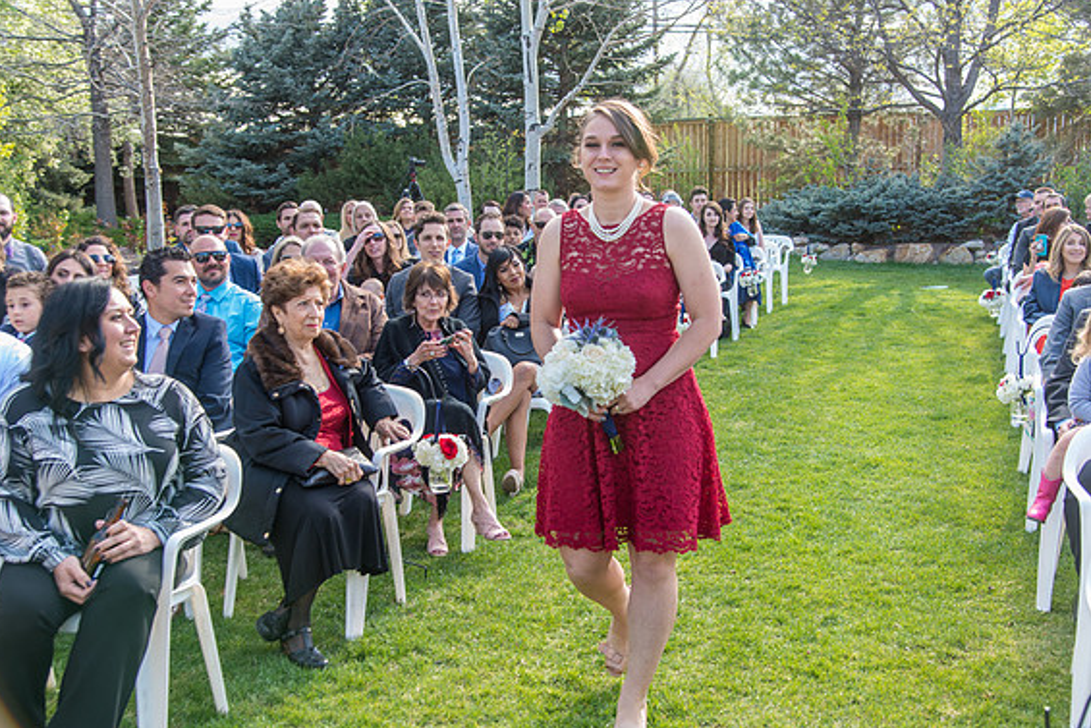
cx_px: 533
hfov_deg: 49.5
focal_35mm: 39
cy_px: 366
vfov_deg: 34.2
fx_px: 1182
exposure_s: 1/125
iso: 320
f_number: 5
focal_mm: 38
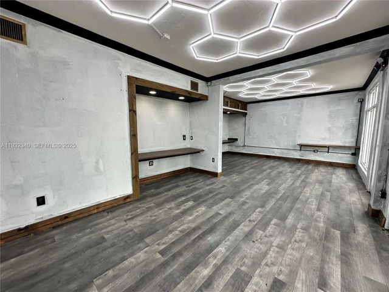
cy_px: 146
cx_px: 194
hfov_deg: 102.1
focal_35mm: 14
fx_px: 157
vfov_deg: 85.7
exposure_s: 1/99
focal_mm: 2.22
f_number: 2.2
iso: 40
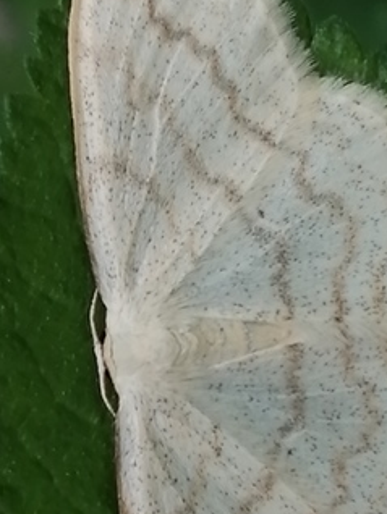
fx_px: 3111
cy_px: 325
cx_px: 259
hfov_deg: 7.1
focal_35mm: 209
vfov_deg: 9.5
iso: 50
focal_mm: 3.46
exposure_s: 1/201
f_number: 1.8
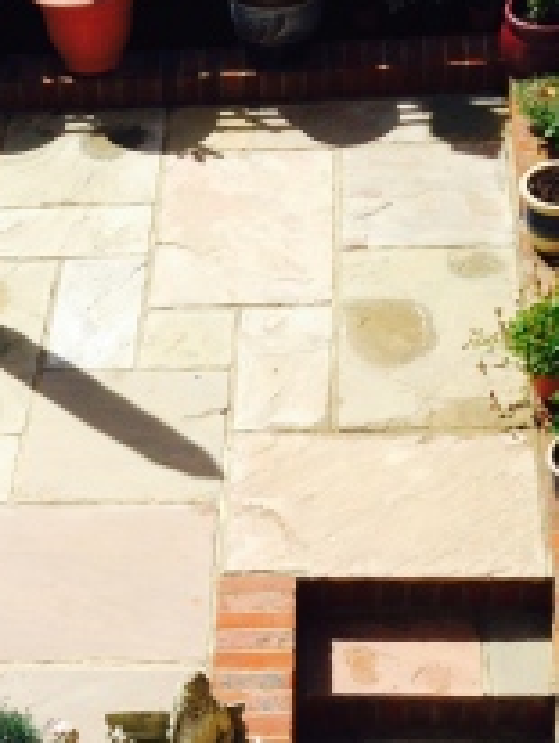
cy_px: 620
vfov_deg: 23.4
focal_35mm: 82
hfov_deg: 17.9
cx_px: 123
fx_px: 1762
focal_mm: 4.12
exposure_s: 1/1595
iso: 50
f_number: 2.4
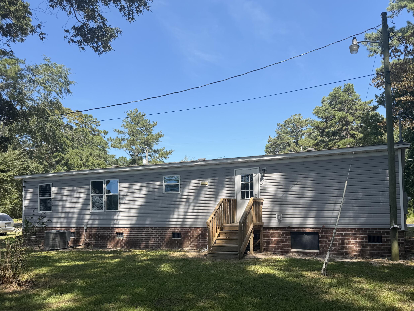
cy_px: 187
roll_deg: +1.3
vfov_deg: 47.9
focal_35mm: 29
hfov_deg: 61.5
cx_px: 230
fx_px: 347
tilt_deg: +4.4
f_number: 1.78
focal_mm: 6.76
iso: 80
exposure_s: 1/2000
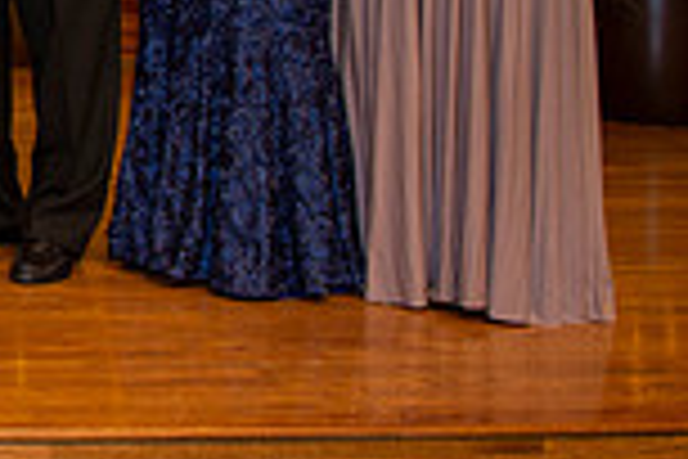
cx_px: -504
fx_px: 1739
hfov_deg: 18.3
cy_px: -184
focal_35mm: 91
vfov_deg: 14.2
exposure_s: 1/160
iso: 800
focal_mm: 24
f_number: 3.5
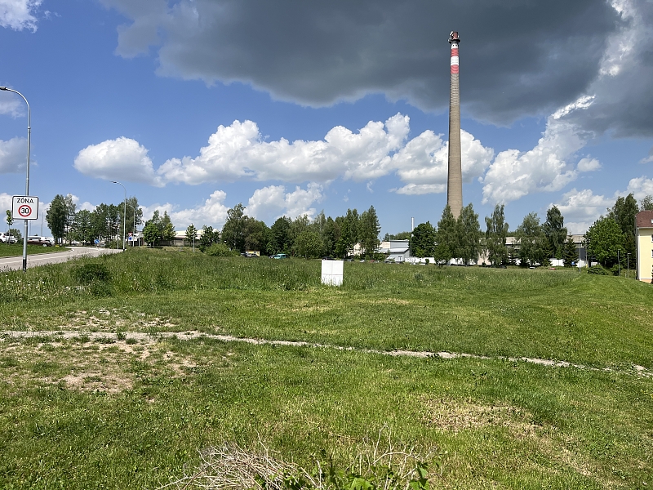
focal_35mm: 26
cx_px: 326
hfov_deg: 67.3
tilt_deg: +3.5
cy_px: 245
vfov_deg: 53.1
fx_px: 490
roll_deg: -0.7
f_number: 1.6
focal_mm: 5.1
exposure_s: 1/4854
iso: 50
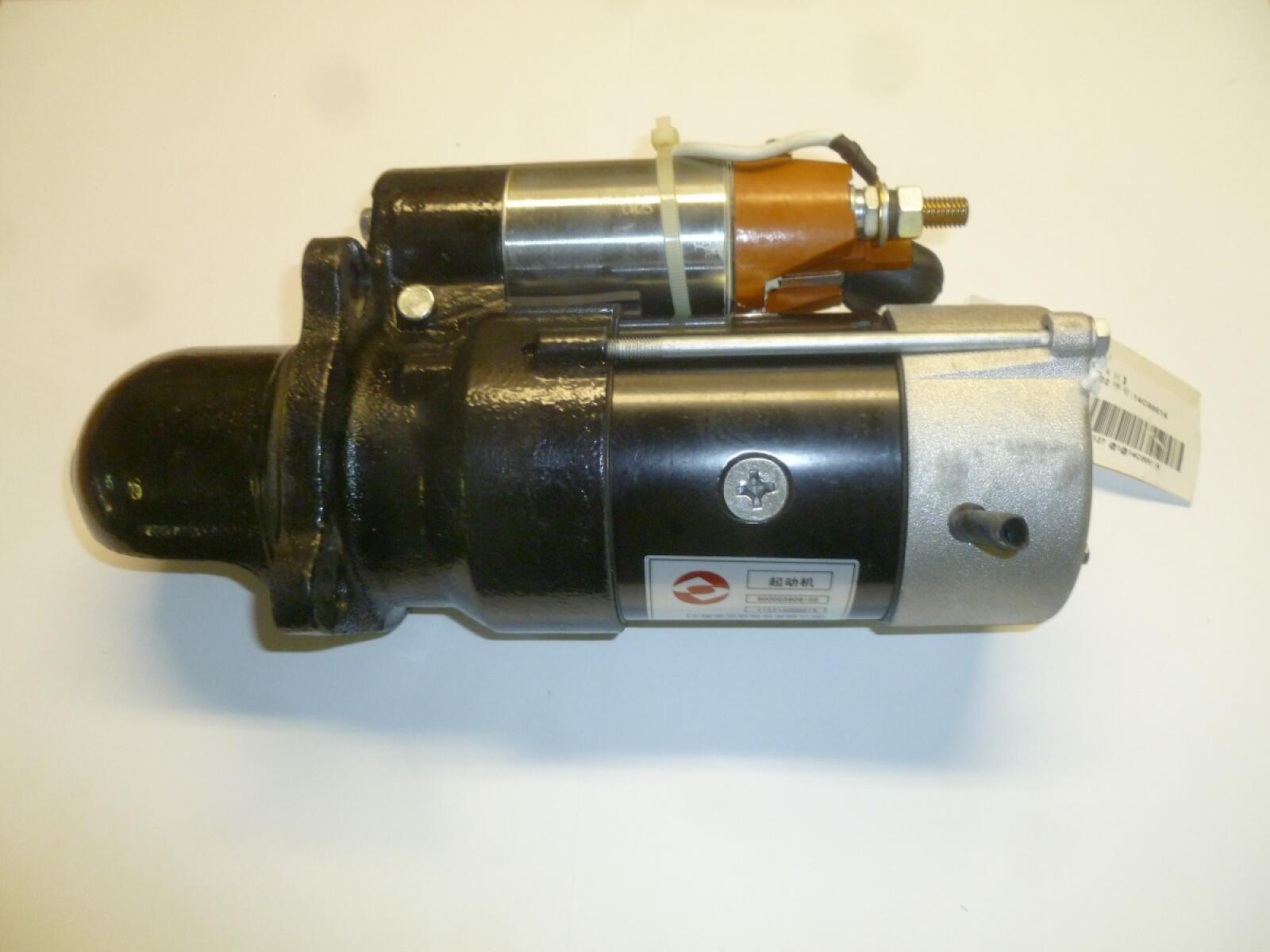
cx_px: 635
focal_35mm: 28
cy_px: 476
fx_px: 1027
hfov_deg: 63.4
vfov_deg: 49.7
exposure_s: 1/30
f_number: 3.3
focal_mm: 5
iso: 320
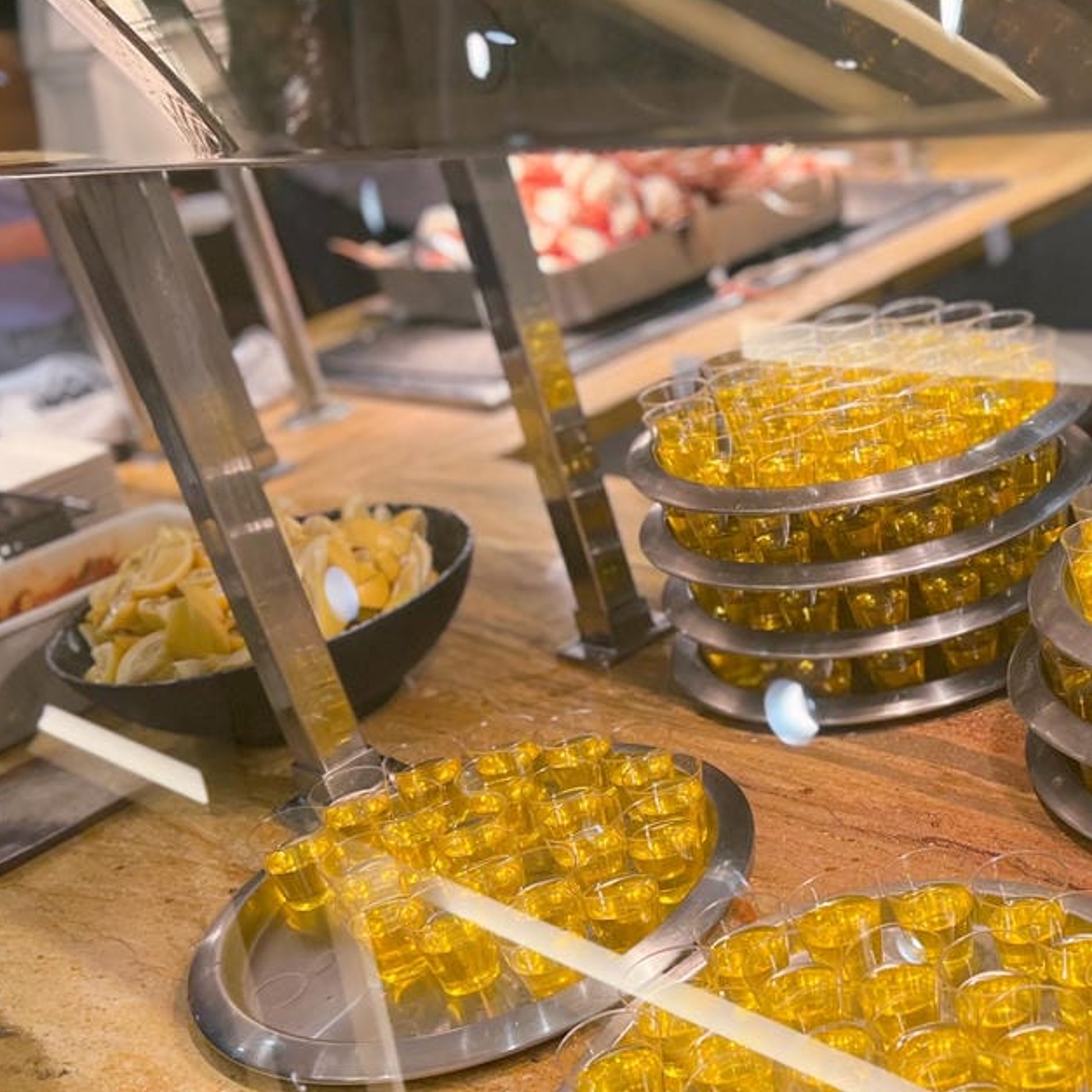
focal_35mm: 44
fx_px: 1570
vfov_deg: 38.0
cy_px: 705
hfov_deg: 36.7
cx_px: 913
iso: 125
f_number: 1.5
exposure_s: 1/60
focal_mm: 5.7
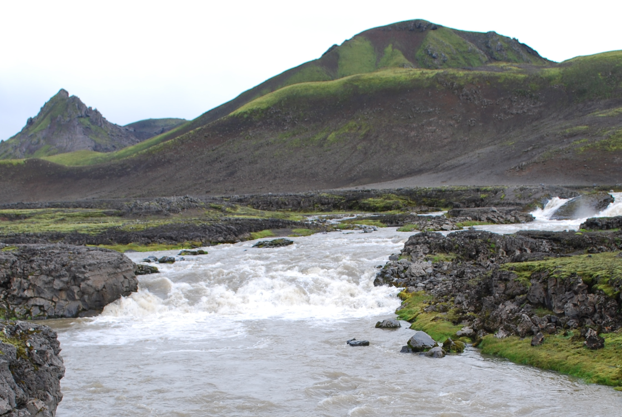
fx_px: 986
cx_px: 355
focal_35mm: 57
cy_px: 338
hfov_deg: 35.0
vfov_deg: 23.5
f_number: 6.3
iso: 100
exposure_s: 1/160
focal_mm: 22
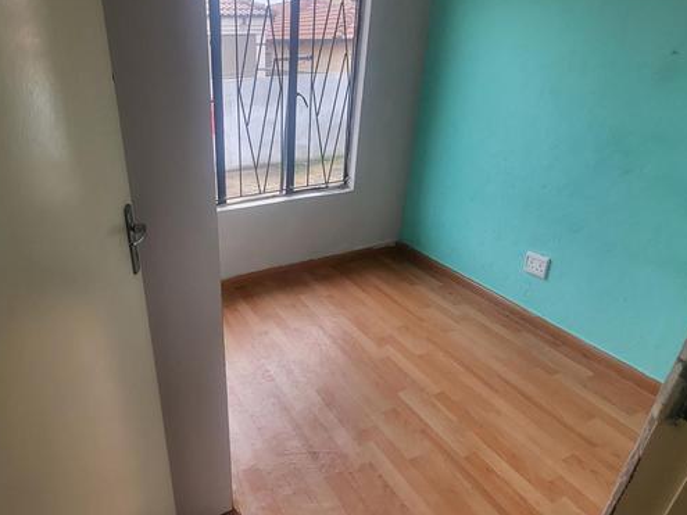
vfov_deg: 63.4
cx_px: 251
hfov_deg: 77.4
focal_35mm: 21
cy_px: 244
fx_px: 417
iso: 50
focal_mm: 1.74
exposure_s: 1/100
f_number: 2.2
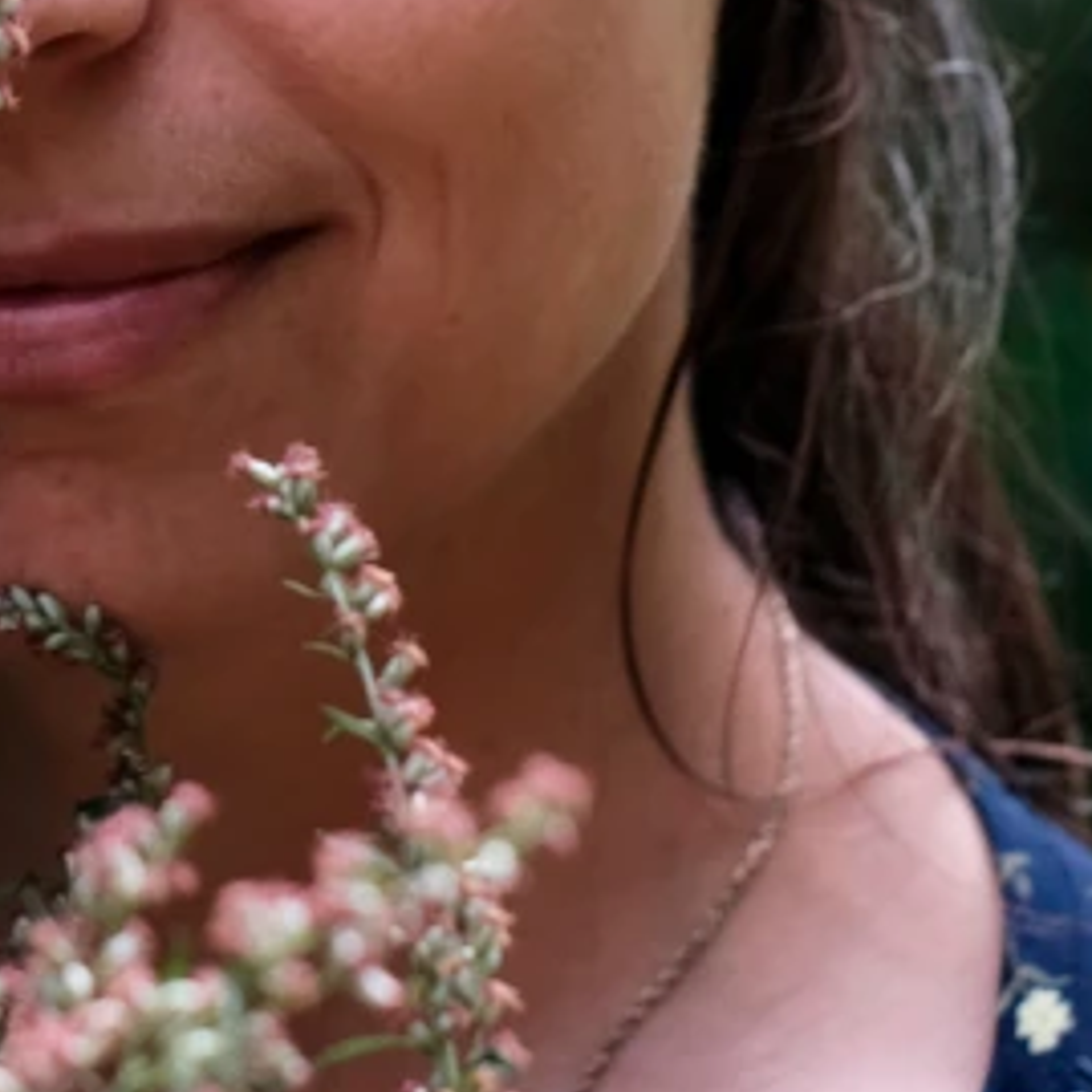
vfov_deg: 8.6
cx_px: -268
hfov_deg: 8.6
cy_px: -390
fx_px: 7174
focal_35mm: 201
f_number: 4
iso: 250
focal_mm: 35
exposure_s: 1/320
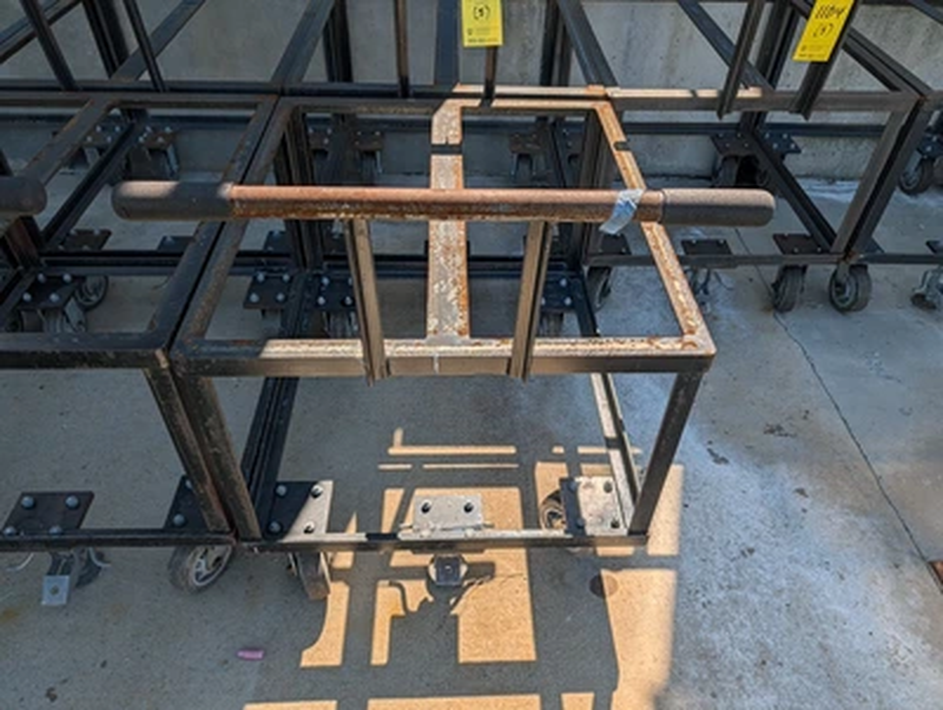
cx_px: 472
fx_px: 655
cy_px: 355
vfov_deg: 56.9
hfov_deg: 71.5
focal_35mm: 24
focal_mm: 6.9
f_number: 1.68
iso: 27
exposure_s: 1/9901
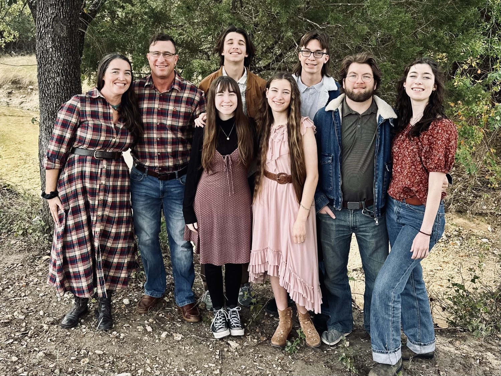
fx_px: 347
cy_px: 188
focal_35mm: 24
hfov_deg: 71.6
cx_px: 250
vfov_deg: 56.8
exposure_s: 1/384
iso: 80
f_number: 1.78
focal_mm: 6.86
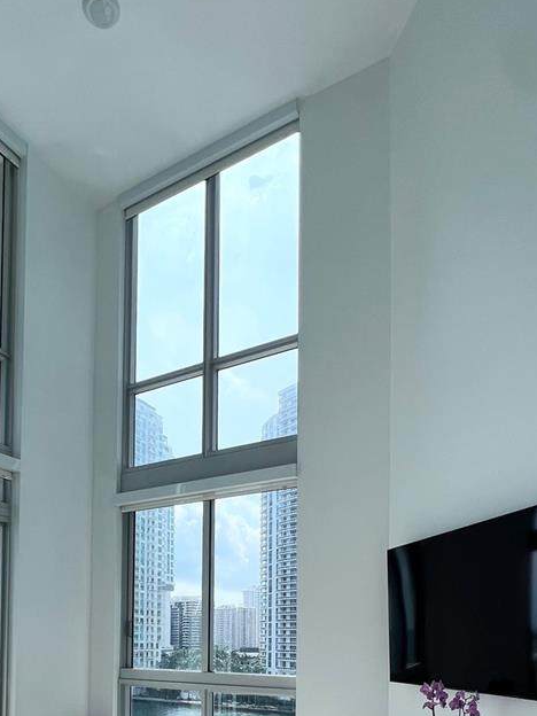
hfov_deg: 54.2
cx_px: 197
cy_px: 626
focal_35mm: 25
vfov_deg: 60.3
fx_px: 517
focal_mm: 1.57
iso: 32
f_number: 1.8
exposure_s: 1/1340
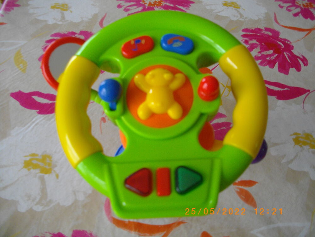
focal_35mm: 32
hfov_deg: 56.8
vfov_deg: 44.2
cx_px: 158
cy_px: 118
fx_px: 291
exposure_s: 1/80
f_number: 2.9
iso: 200
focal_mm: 5.7
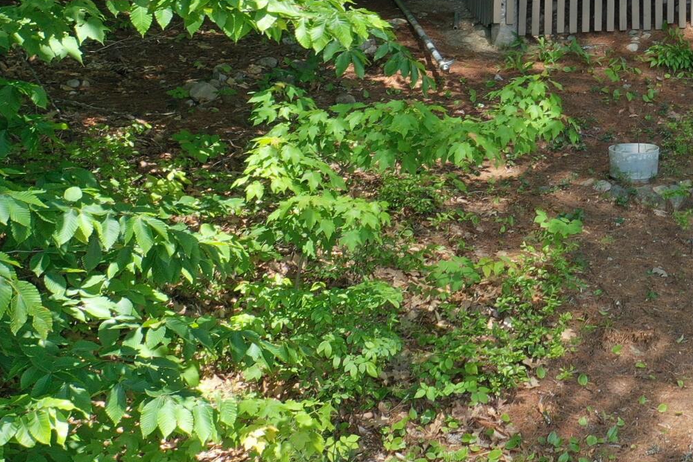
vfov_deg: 15.7
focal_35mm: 84
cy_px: -82
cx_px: 972
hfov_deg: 21.2
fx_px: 1617
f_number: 4.5
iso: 100
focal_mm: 10.26
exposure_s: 1/120
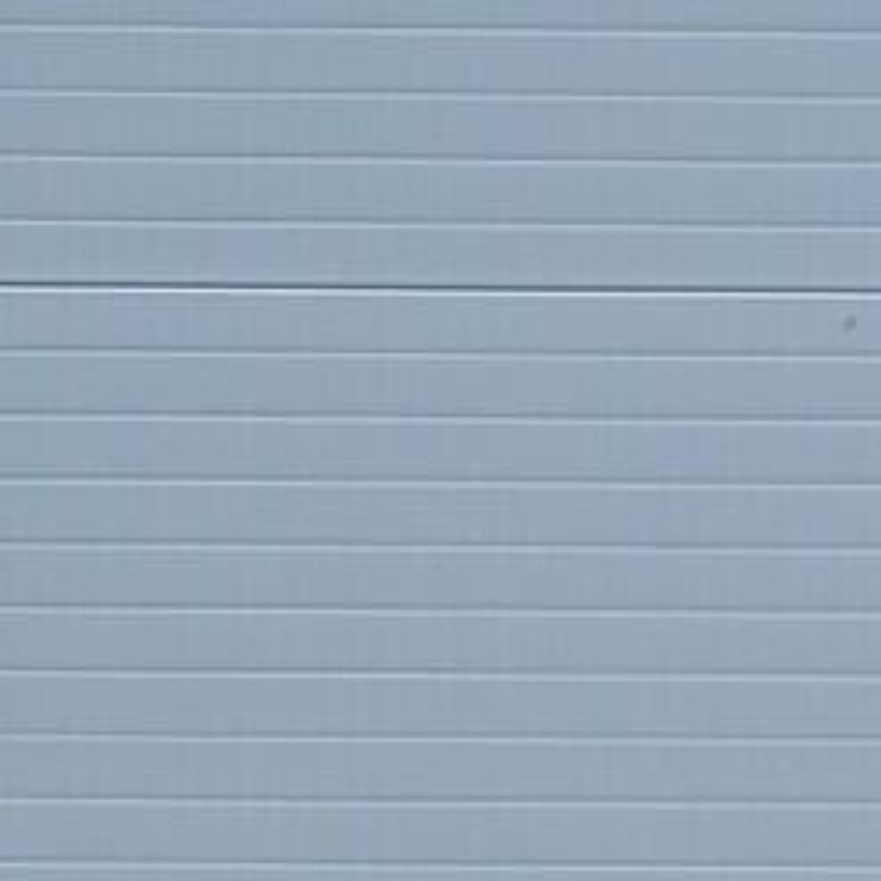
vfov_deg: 11.5
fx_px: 3858
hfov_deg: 11.9
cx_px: 1626
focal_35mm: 134
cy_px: 1869
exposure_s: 1/3850
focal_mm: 5.4
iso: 40
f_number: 1.8
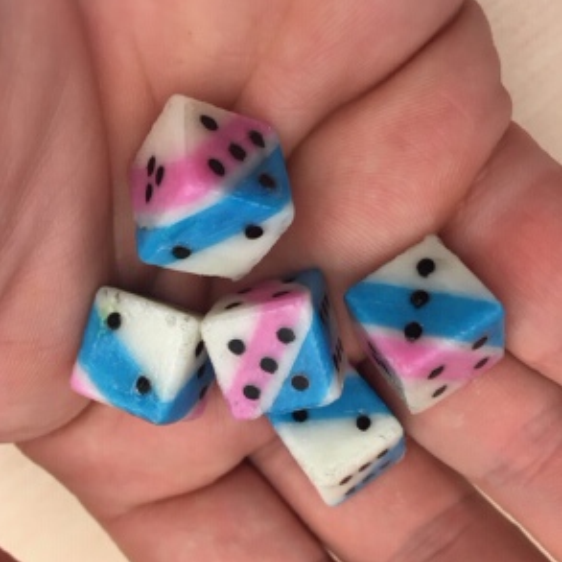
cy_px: 364
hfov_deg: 47.2
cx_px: 276
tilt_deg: -62.6
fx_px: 643
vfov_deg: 46.6
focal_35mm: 35
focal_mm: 4.15
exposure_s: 1/30
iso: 50
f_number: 2.2
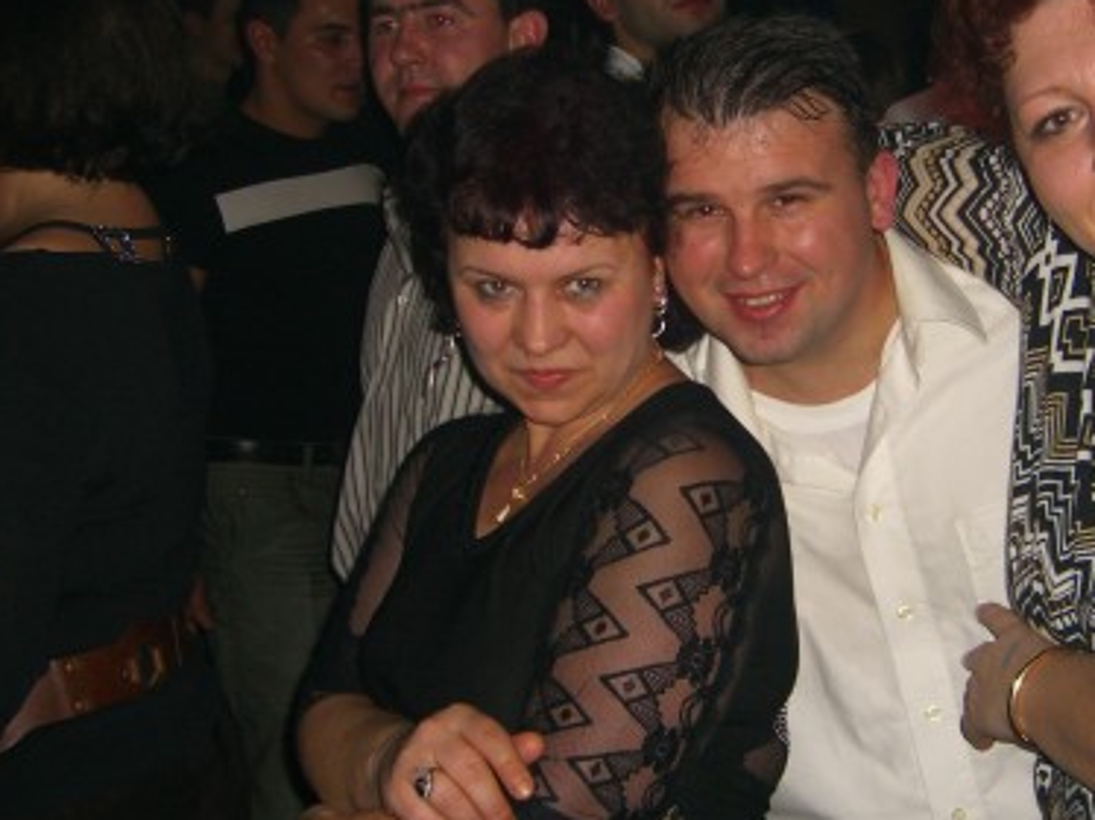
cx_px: 709
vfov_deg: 24.0
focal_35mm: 61
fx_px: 1928
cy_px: 366
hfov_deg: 31.5
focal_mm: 7.9
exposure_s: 1/60
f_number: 2.8
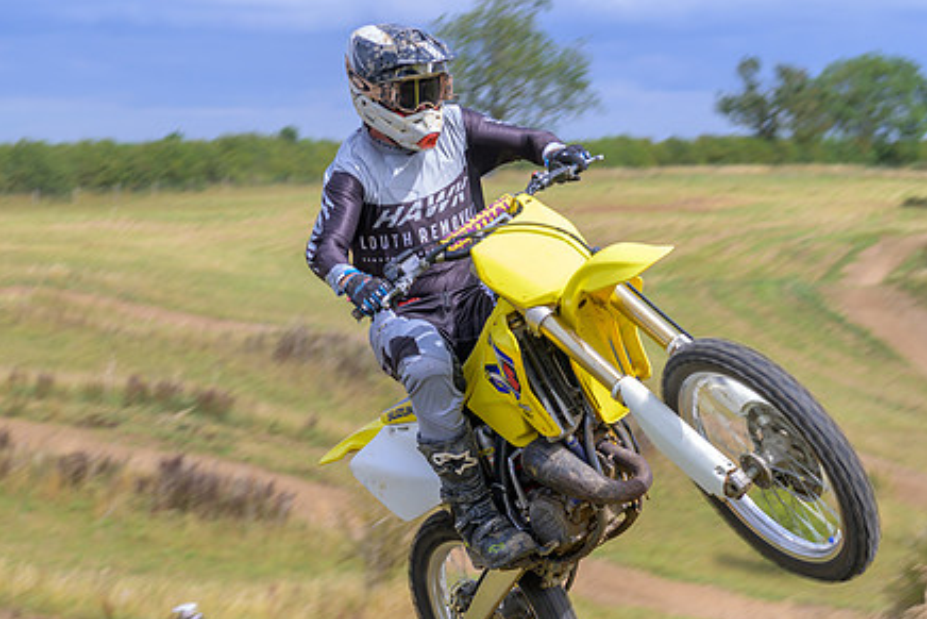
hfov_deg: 20.2
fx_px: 2601
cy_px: 393
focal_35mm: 101
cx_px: 479
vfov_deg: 13.5
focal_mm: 58
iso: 50
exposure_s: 1/320
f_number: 4
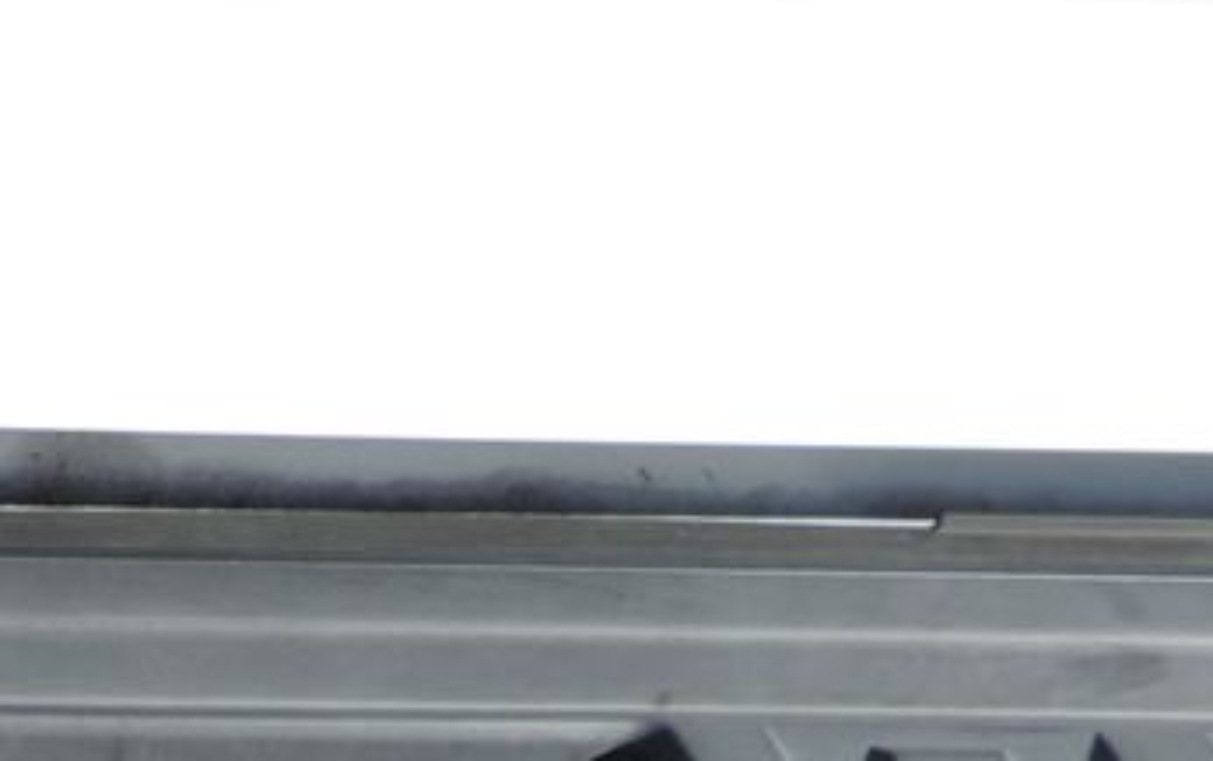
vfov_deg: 12.0
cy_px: 1631
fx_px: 3110
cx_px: -337
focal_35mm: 94
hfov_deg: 20.3
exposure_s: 1/800
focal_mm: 4.3
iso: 80
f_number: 3
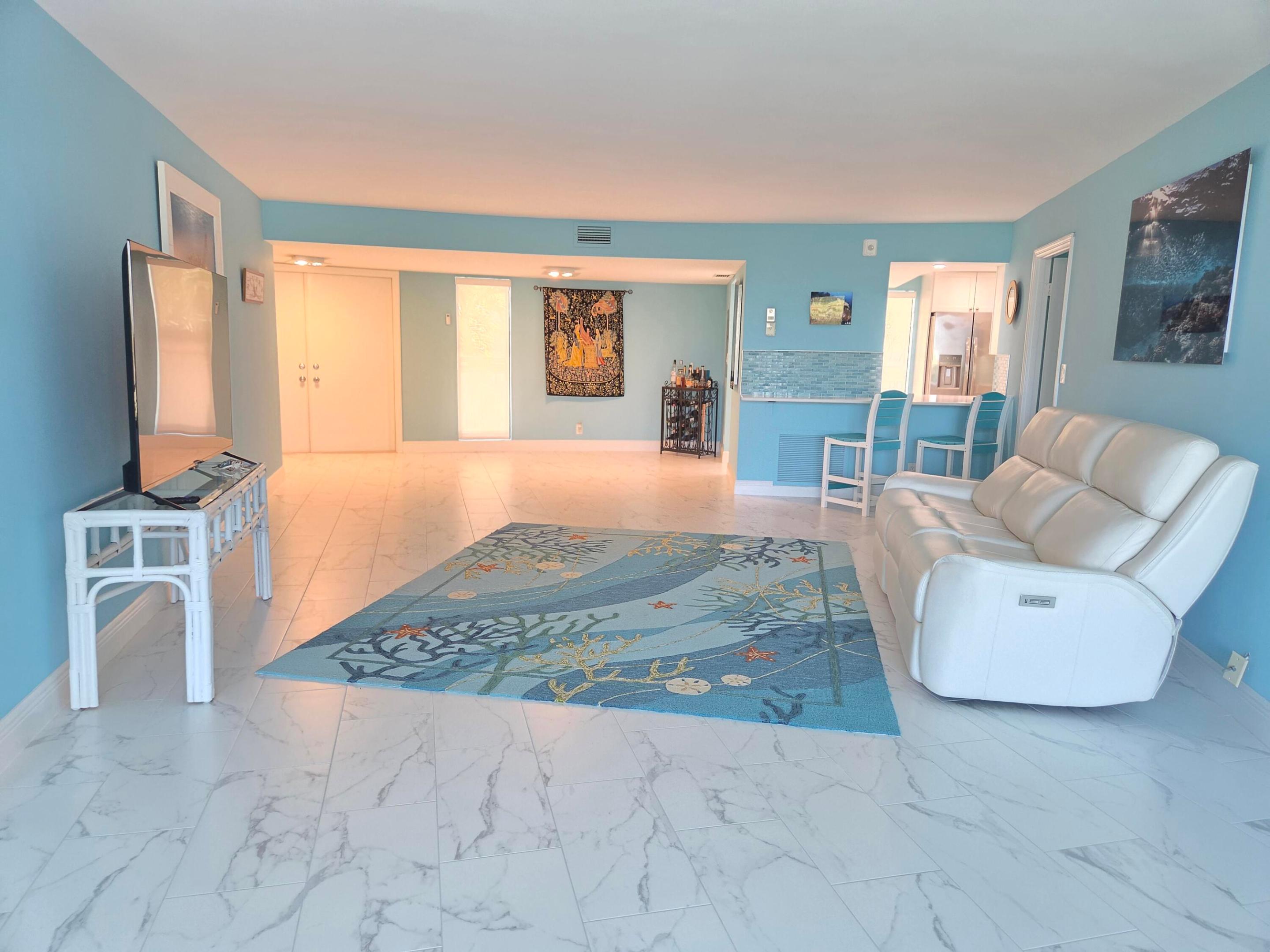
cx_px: 635
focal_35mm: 23
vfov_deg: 58.9
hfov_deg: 73.9
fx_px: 844
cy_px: 476
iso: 320
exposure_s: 1/120
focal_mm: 5.4
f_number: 1.8
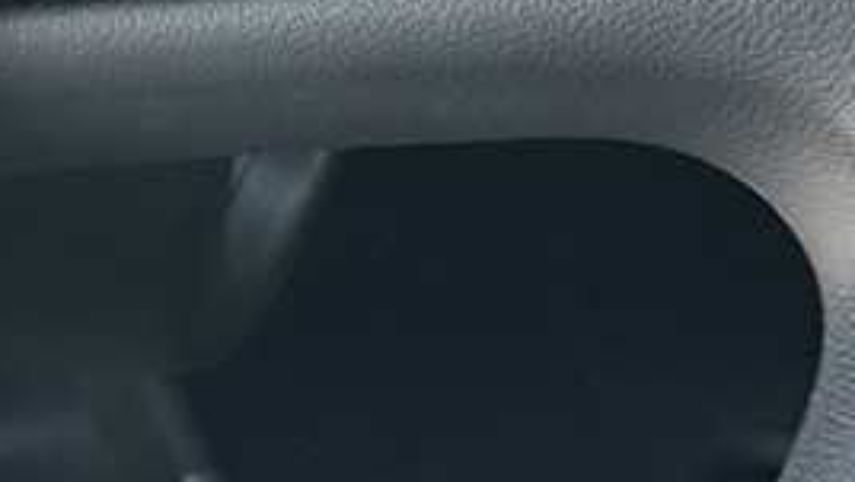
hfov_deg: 6.6
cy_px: -508
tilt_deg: -43.0
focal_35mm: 312
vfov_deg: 3.9
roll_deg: +3.4
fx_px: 7076
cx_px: -1034
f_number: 1.78
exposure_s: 1/172
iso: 80
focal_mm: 6.76
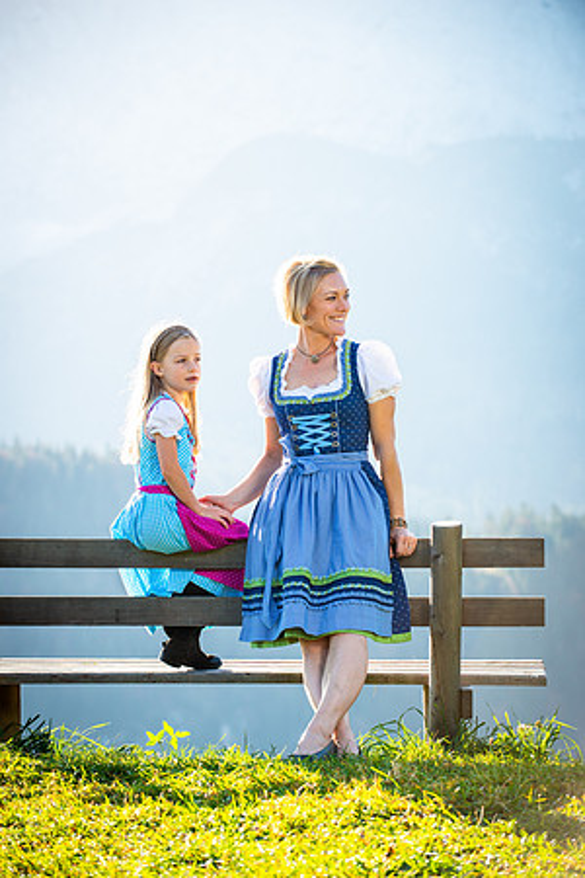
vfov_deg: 15.8
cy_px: 439
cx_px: 292
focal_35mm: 130
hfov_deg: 10.5
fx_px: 3169
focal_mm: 130
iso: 100
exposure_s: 1/250
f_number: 6.3
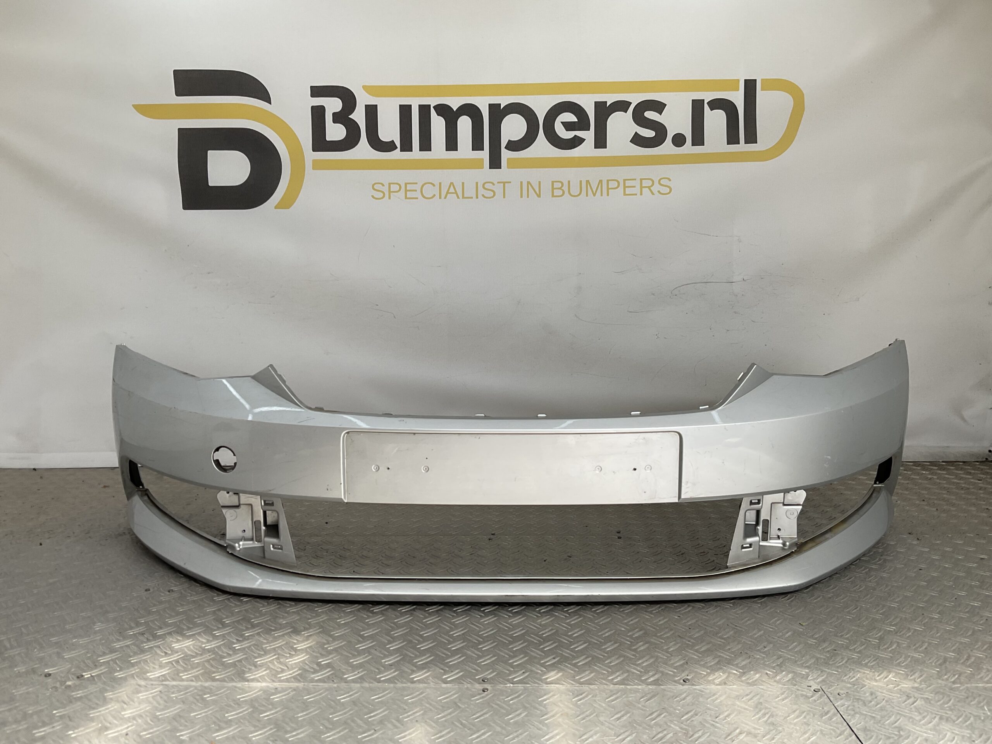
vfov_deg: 48.2
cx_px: 496
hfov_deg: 61.7
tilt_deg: -8.9
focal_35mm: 29
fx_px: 831
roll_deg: -0.4
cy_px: 372
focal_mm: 3
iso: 16
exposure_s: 1/500
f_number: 1.8
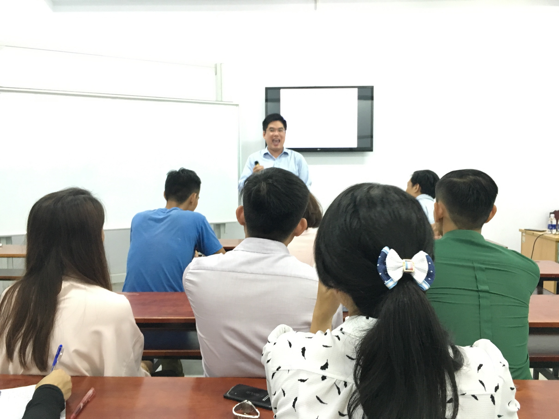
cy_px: 210
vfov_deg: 48.2
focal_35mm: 29
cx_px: 280
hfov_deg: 61.7
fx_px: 468
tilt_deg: -2.6
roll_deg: +0.3
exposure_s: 1/17
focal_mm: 4.15
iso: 200
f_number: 2.2
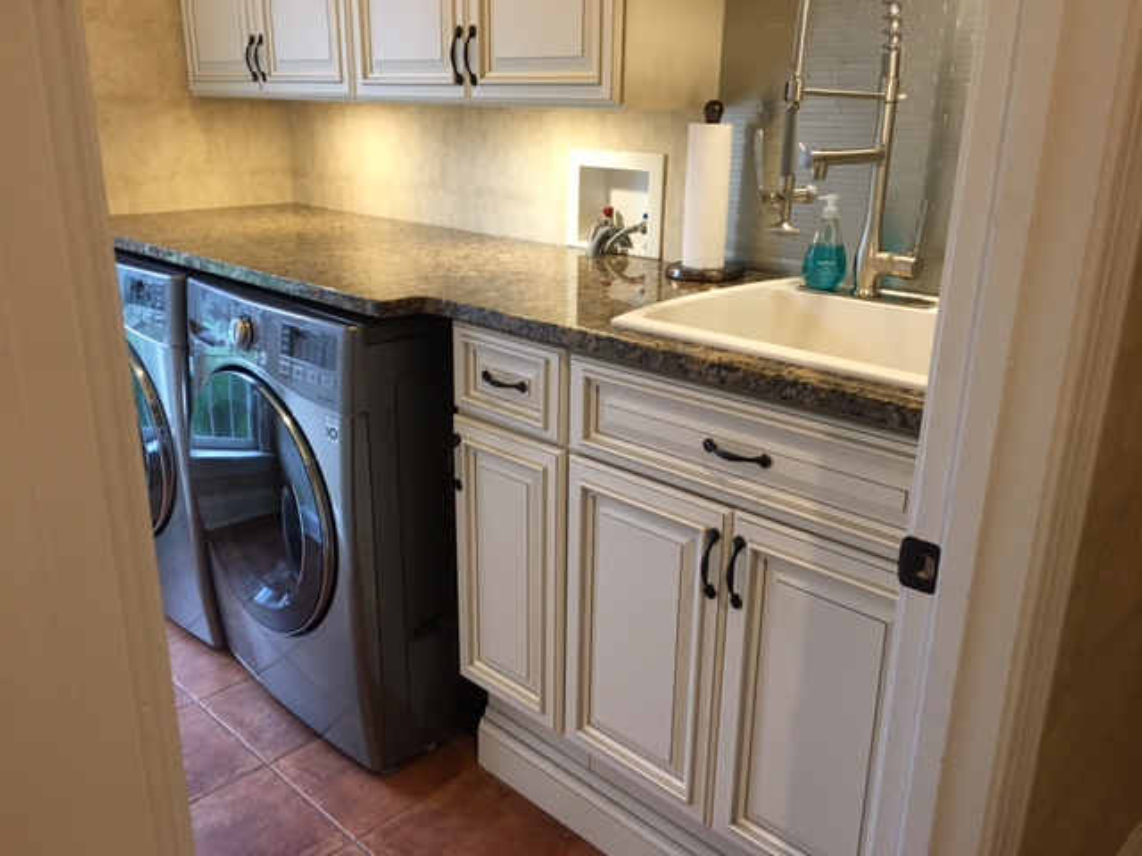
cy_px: 428
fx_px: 957
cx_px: 571
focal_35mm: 29
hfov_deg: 61.7
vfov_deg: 48.2
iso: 160
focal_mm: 4.15
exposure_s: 1/30
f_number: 2.2
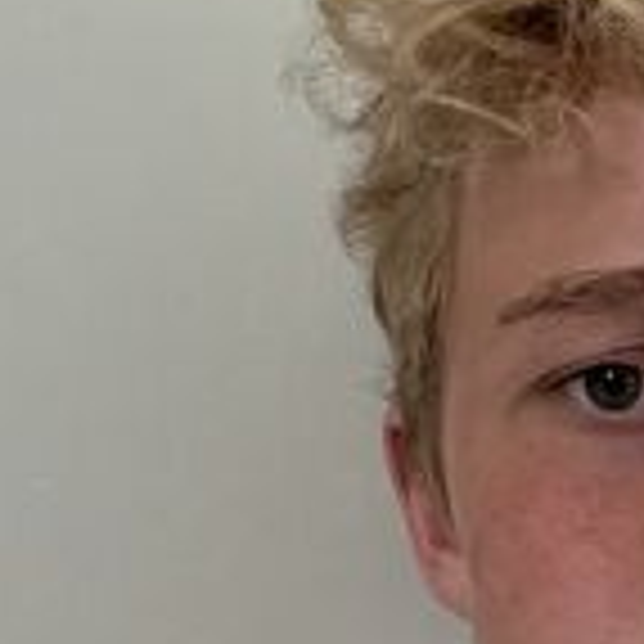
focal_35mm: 111
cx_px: 856
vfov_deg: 15.6
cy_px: 491
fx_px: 2336
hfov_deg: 14.9
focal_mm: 2.71
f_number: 2.2
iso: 200
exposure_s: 1/60
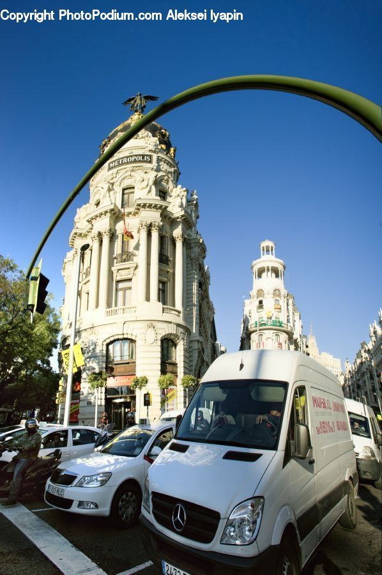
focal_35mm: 17
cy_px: 288
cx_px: 191
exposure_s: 1/400
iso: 200
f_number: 10
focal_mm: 17
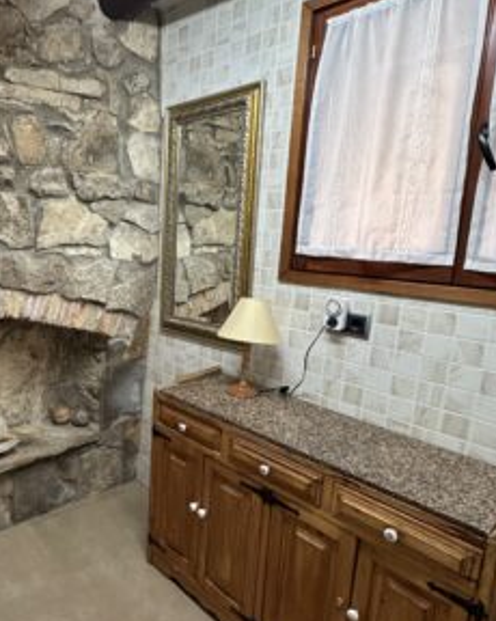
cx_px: 134
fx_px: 349
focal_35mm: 19
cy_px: 317
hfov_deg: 67.0
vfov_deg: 83.3
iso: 320
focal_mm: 2.22
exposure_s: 1/50
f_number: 2.2
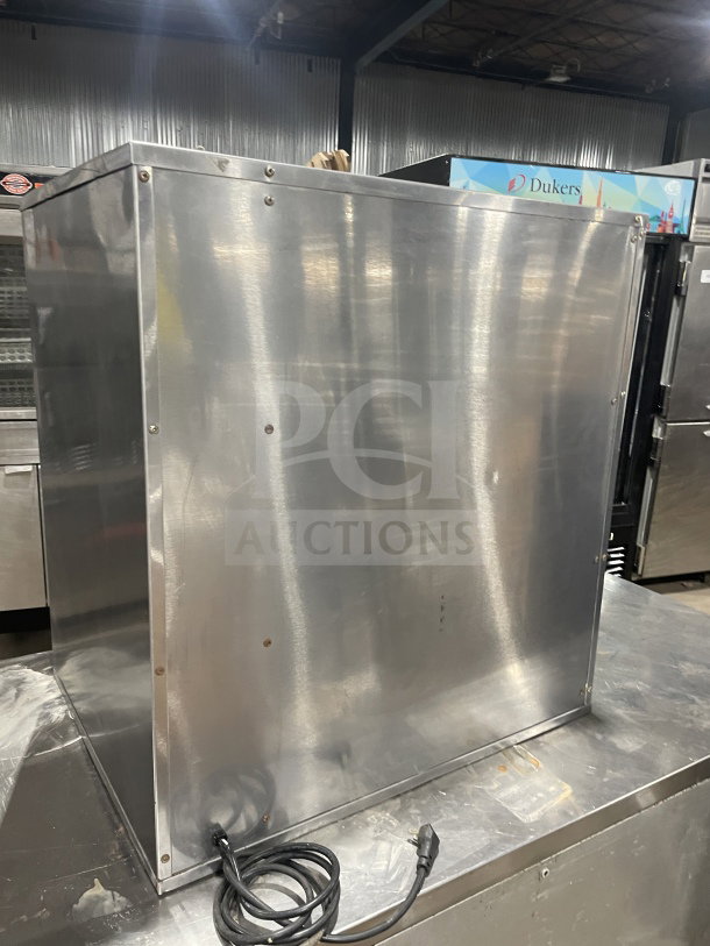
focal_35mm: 26
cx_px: 355
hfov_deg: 53.1
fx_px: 711
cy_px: 473
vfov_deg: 67.3
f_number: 1.6
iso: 250
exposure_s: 1/60
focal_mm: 4.2
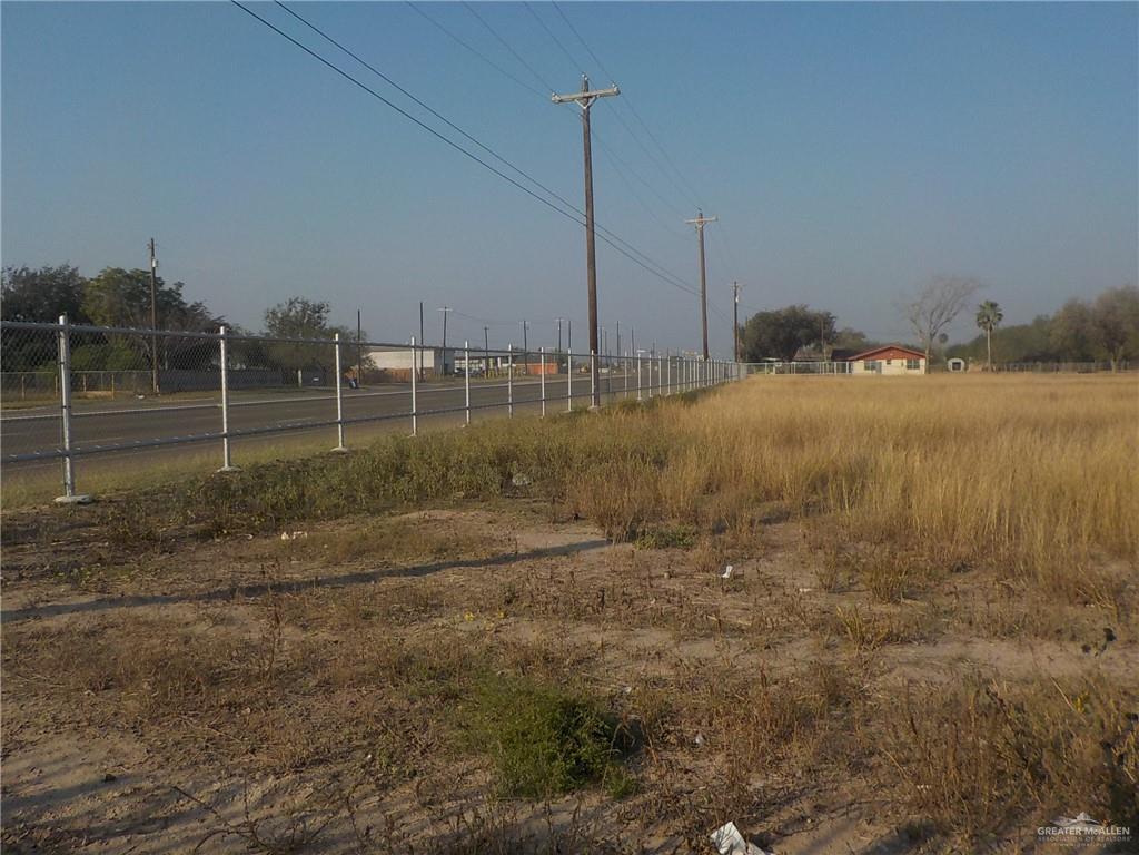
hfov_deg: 60.0
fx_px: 987
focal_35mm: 30
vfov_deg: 46.8
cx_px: 570
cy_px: 428
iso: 125
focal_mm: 4.1
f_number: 3.3
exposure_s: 1/2000
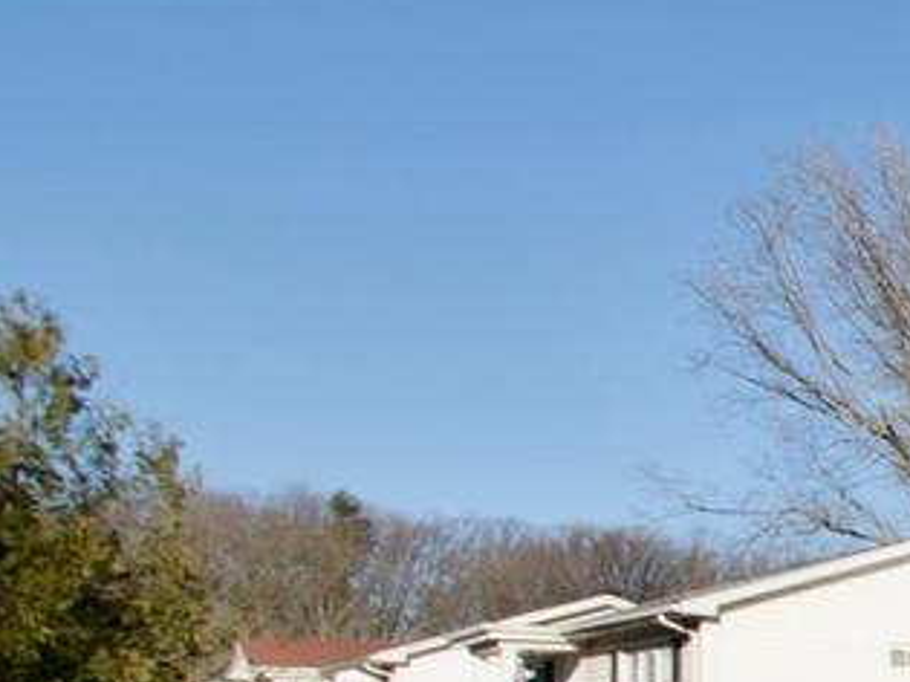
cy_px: 722
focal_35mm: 66
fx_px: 1734
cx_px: 1892
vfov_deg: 21.3
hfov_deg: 18.0
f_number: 7.1
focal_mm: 10
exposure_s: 1/1000
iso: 220
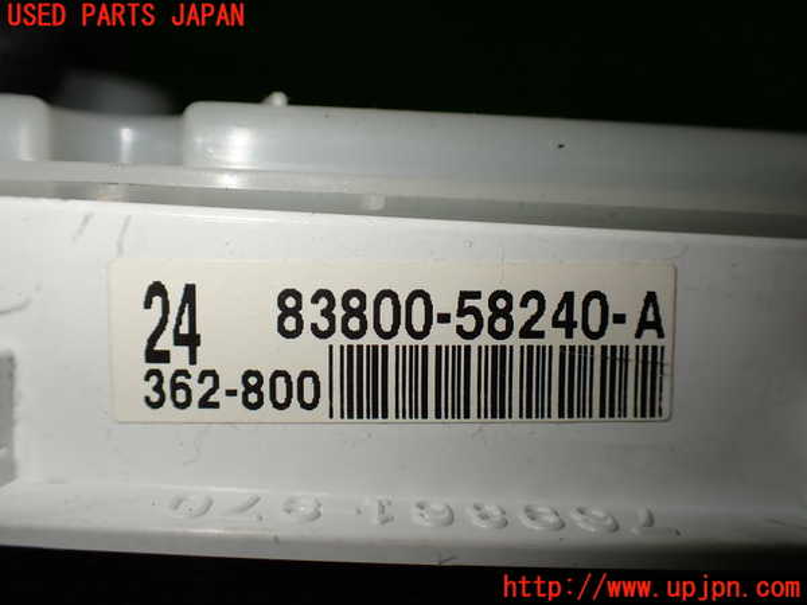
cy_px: 302
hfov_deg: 56.8
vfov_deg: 44.2
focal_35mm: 32
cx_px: 404
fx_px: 746
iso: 100
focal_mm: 5.79
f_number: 2.4
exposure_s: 1/160
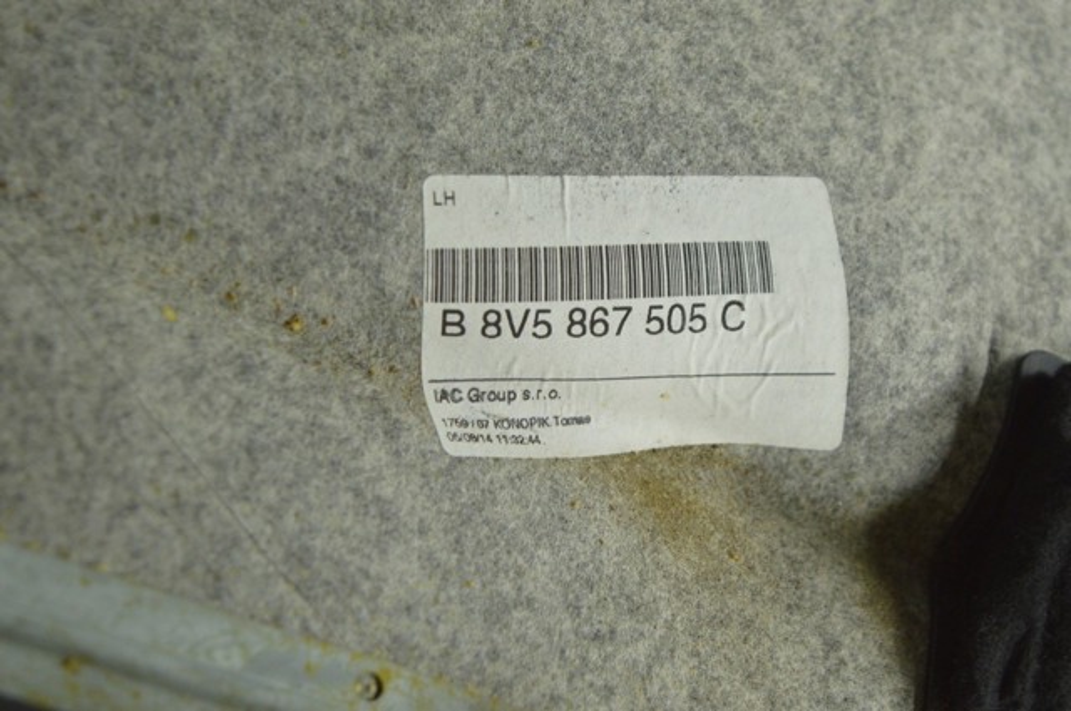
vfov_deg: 16.5
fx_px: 2451
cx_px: 536
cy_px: 356
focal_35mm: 82
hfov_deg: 24.6
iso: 400
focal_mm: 55
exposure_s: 1/40
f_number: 5.6
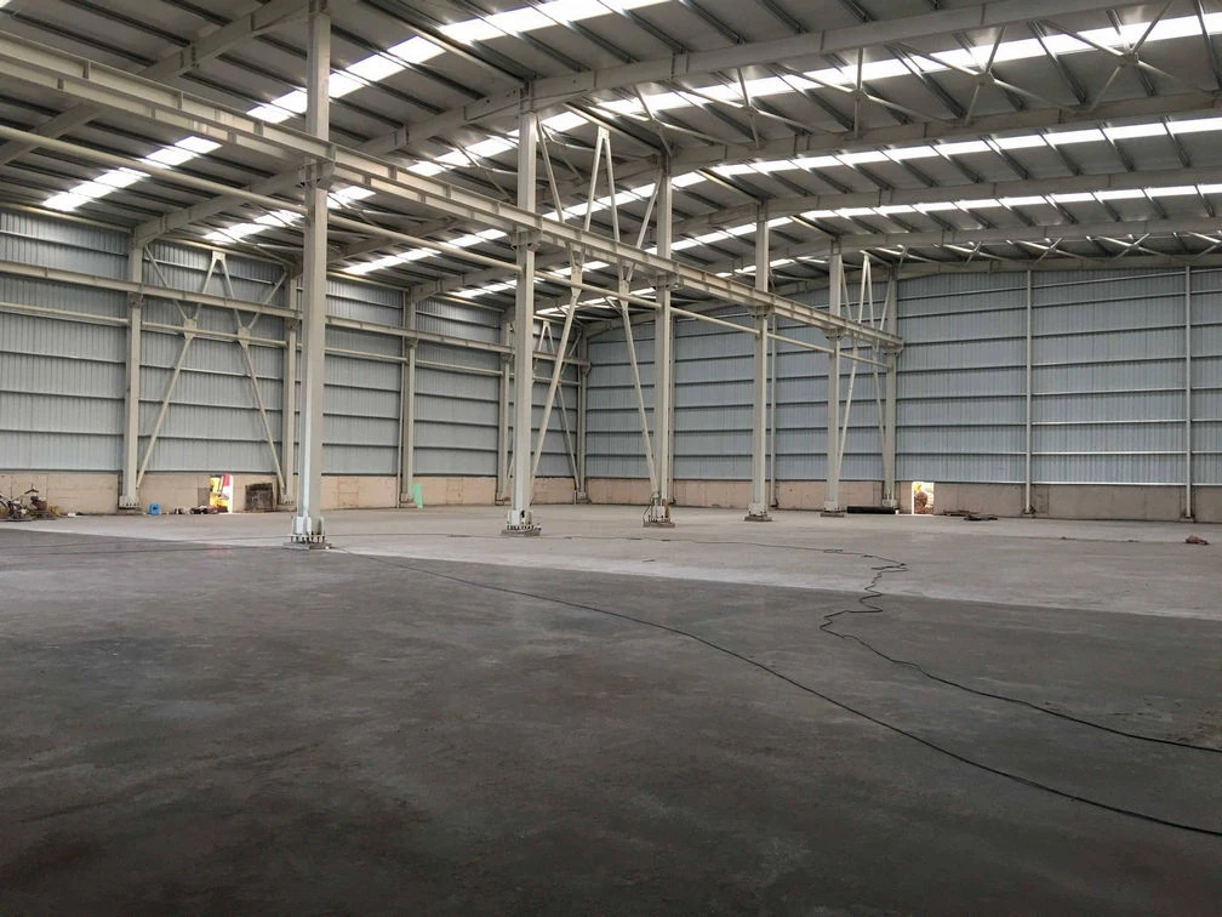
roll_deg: -1.0
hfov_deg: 61.7
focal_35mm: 29
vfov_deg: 48.2
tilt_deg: +3.5
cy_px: 458
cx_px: 611
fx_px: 1024
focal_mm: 4.15
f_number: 2.2
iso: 50
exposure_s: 1/33
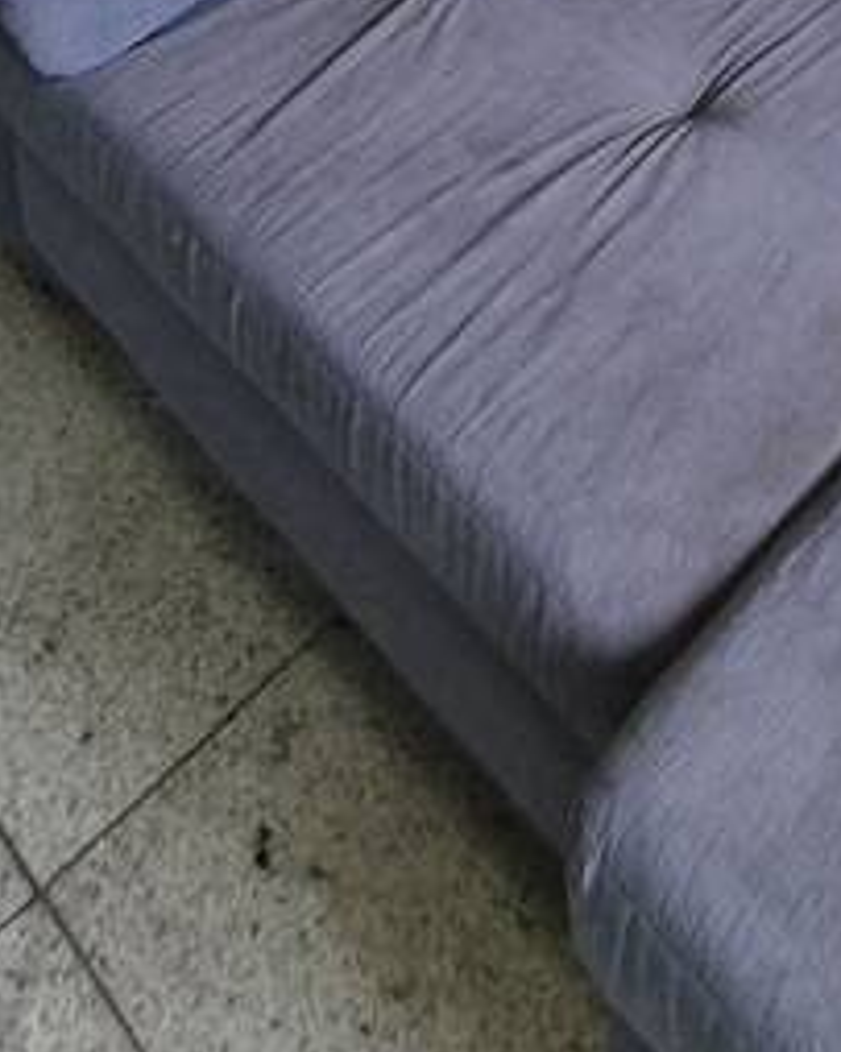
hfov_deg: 27.0
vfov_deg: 19.1
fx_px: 1681
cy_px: -1073
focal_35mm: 54
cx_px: 779
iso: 160
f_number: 2.2
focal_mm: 2.2
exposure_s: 1/60
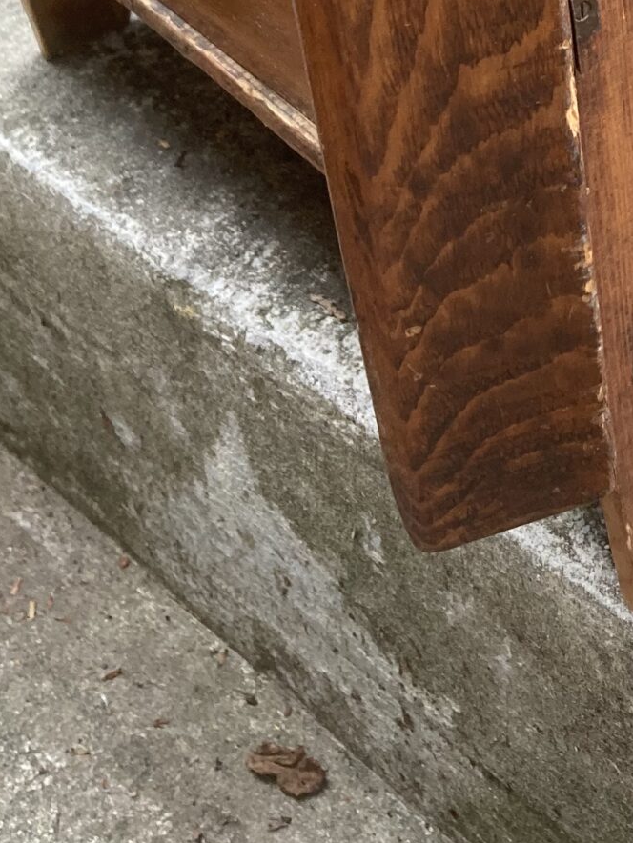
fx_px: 1974
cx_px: 681
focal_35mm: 81
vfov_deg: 22.2
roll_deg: +4.1
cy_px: -184
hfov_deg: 17.6
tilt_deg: -28.7
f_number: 1.8
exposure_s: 1/70
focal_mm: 3.99
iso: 80
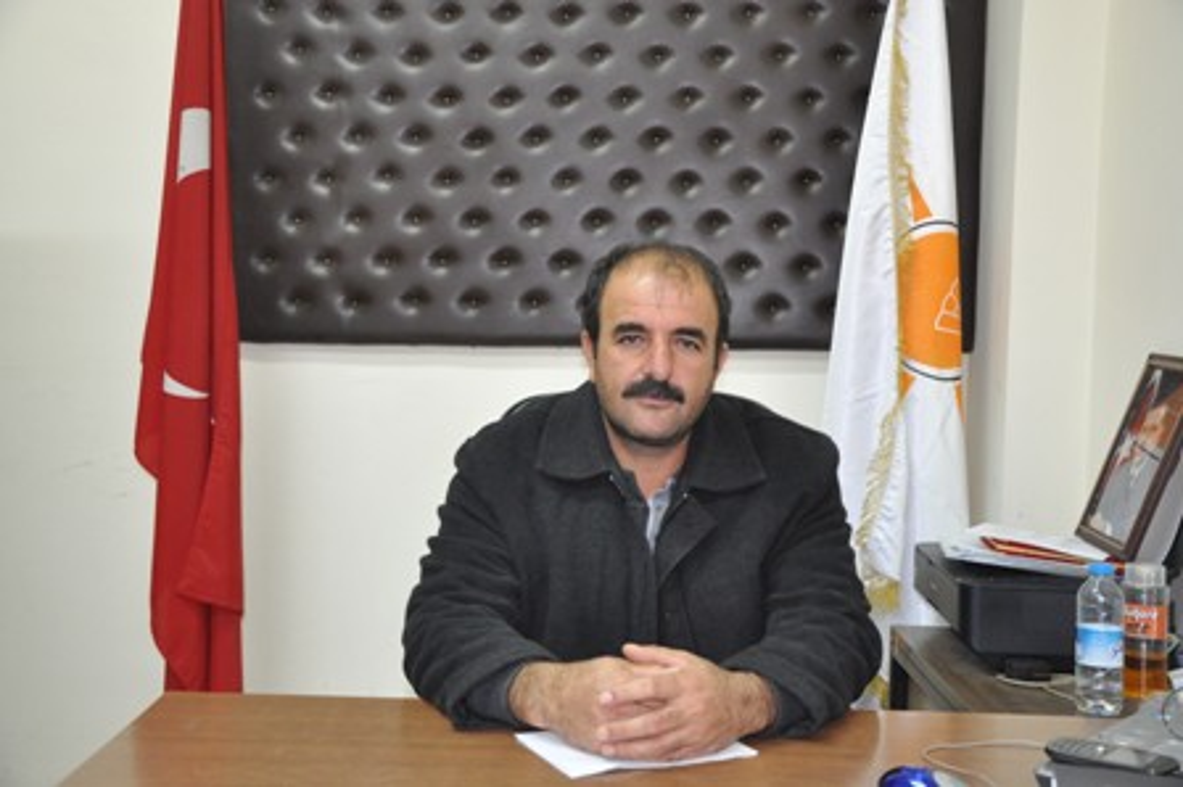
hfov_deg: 46.4
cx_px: 592
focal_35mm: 42
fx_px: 1379
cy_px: 394
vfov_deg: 31.8
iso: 2000
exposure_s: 1/60
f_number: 5
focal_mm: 28
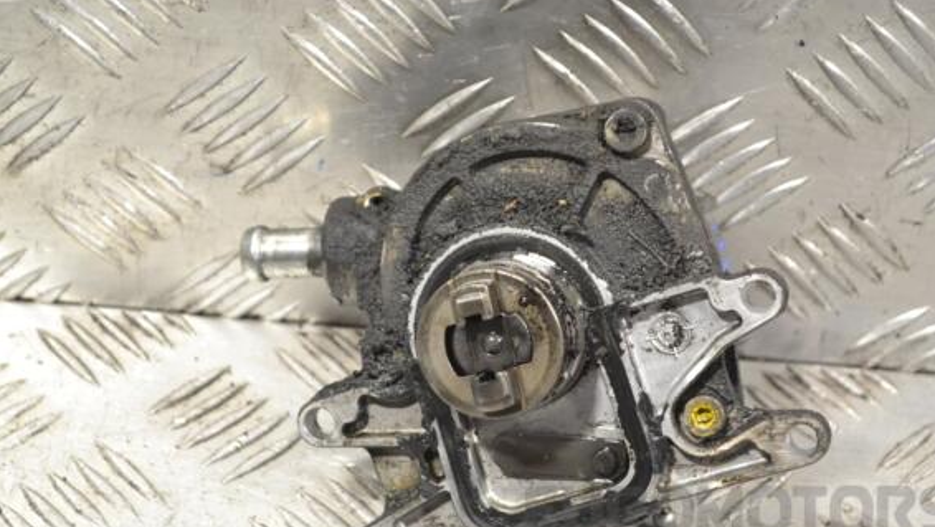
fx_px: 2271
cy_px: 291
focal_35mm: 92
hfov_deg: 23.3
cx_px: 494
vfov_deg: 13.2
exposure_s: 1/160
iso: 3200
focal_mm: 55
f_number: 6.3
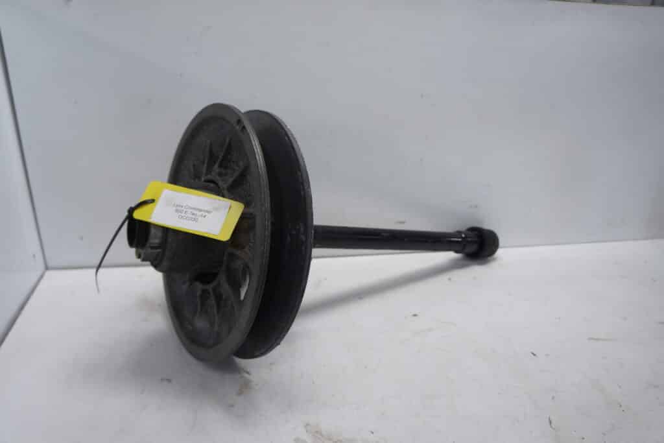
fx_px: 498
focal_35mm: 27
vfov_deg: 47.9
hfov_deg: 67.4
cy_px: 222
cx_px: 332
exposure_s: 1/60
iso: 100
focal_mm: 18
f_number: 3.5
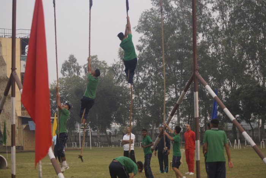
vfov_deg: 16.6
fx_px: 610
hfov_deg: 24.6
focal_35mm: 82
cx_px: 133
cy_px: 89
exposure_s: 1/160
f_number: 4
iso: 160
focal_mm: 55
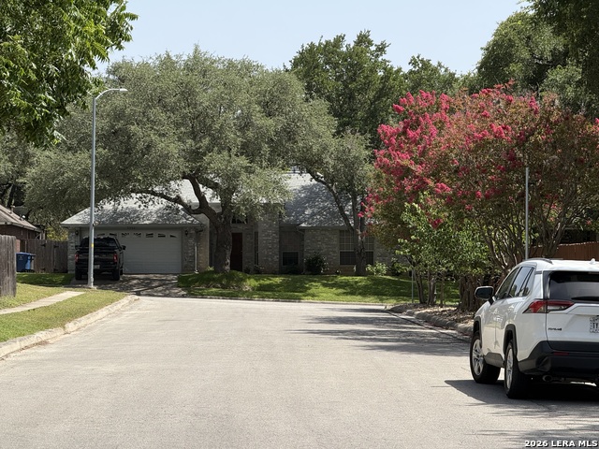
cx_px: 300
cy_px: 224
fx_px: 2076
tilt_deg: +2.0
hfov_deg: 16.4
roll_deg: +0.4
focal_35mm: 120
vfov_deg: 12.3
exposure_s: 1/1186
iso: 50
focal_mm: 15.66
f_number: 2.8
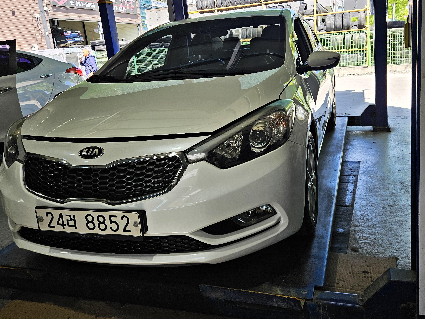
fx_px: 381
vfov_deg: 45.2
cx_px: 243
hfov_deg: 58.1
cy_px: 126
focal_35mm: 31
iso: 50
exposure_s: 1/359
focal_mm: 5.4
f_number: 1.8
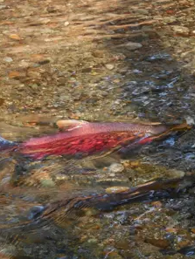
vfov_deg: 6.6
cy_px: 129
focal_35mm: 300
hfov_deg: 5.0
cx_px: 96
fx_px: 2252
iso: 360
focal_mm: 39.8
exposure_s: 1/60
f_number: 5.8
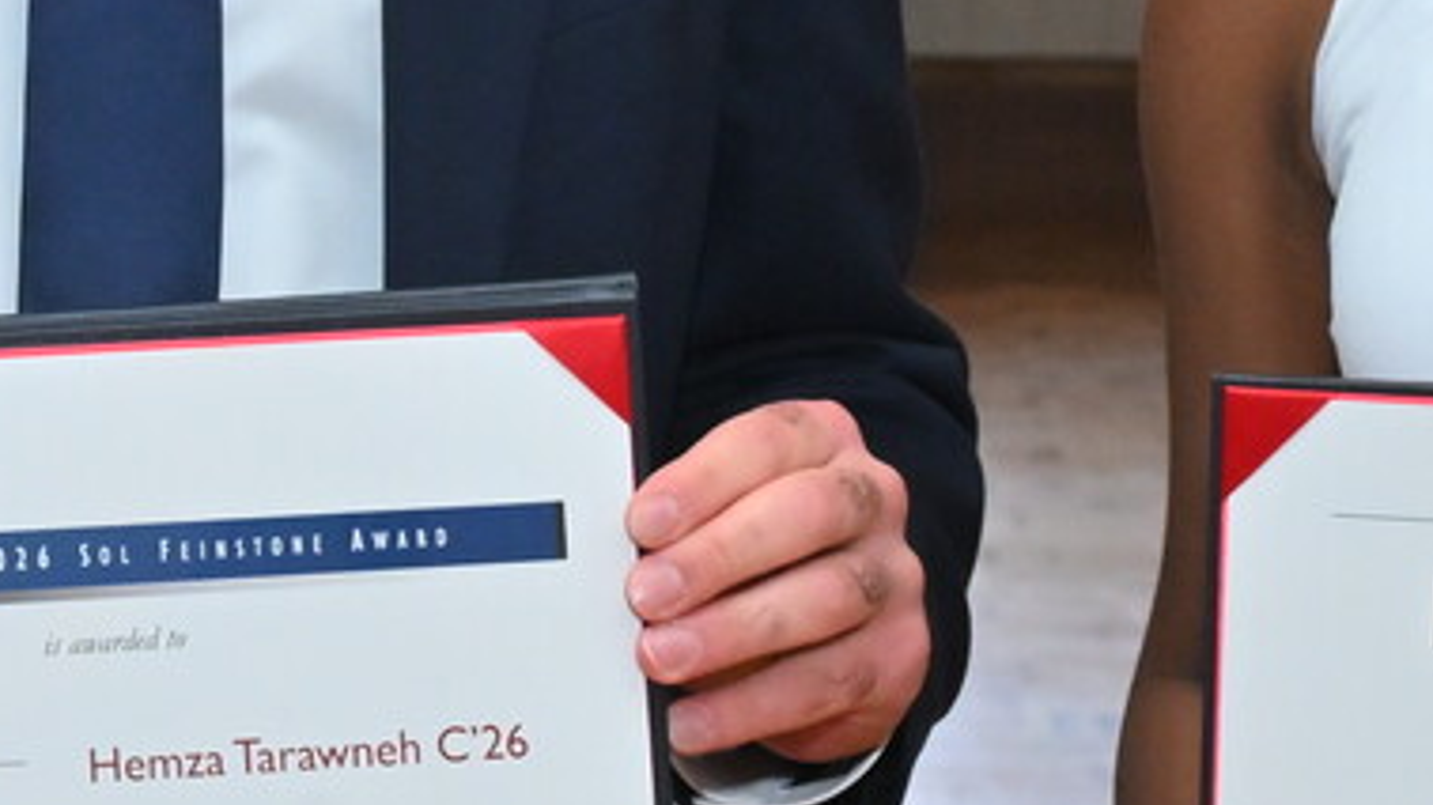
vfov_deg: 5.2
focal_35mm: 234
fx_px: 8890
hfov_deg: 9.2
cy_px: -19
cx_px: 147
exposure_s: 1/100
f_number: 9
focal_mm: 47
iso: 2000
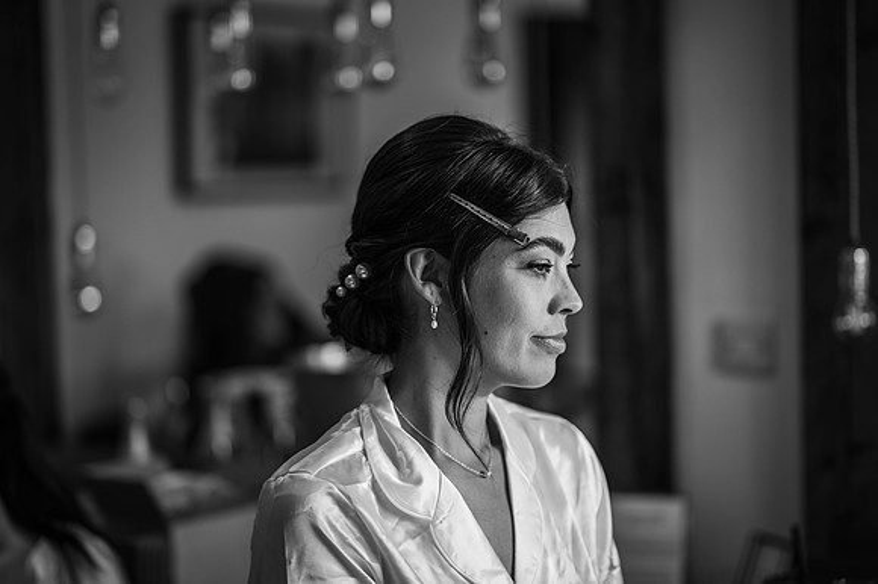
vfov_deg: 16.1
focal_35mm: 85
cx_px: 439
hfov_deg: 23.9
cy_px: 292
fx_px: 2072
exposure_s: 1/250
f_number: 1.8
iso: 100
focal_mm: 85
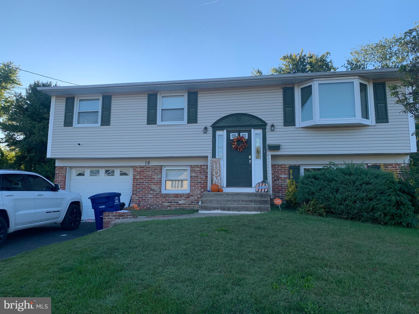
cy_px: 157
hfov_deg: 67.3
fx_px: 315
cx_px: 210
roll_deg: -0.7
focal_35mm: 26
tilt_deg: +7.6
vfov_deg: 53.1
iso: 25
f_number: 1.8
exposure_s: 1/737
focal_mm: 4.25
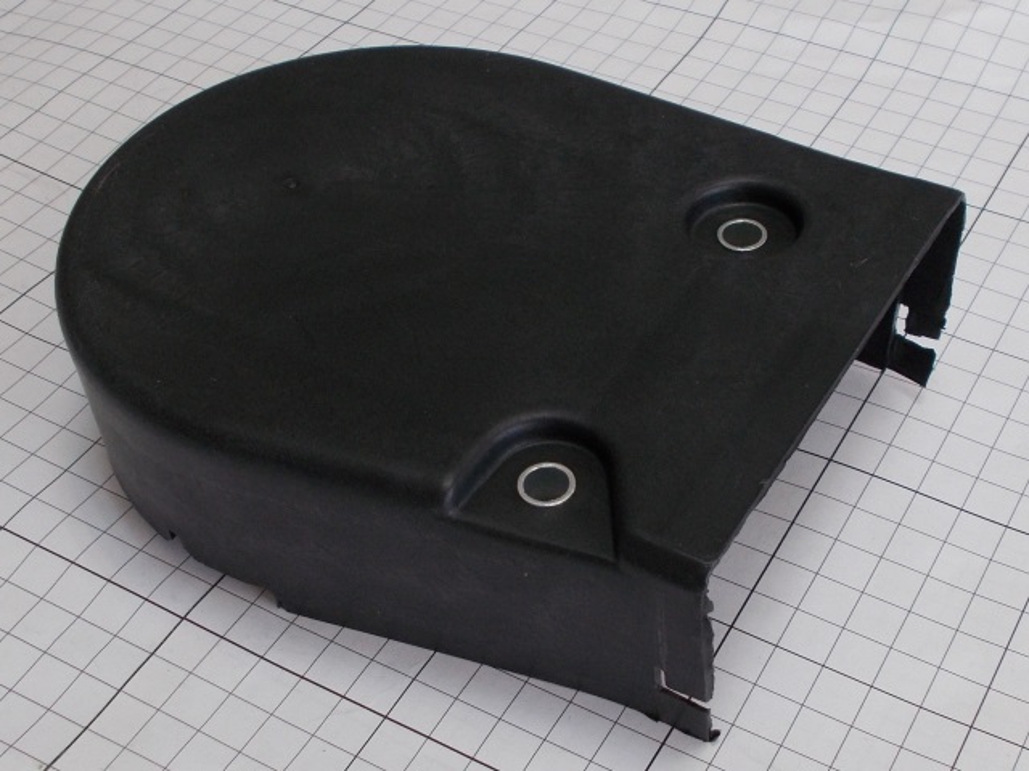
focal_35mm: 26
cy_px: 386
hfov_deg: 67.3
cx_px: 514
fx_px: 773
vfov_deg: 53.1
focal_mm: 4.6
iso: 100
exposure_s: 1/25
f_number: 3.2
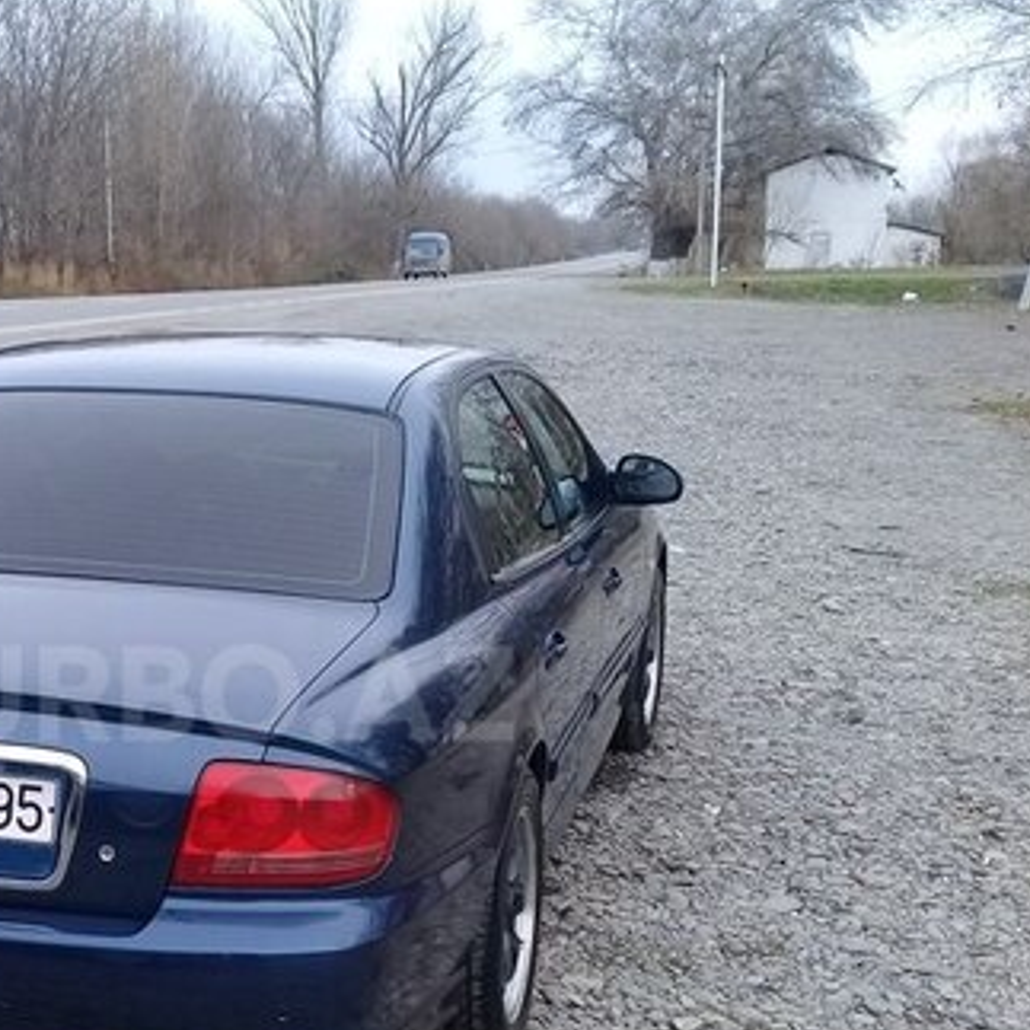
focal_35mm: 56
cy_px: 694
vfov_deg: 30.3
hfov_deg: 29.8
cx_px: 188
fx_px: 1885
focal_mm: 3.3
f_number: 2.2
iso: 50
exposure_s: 1/212
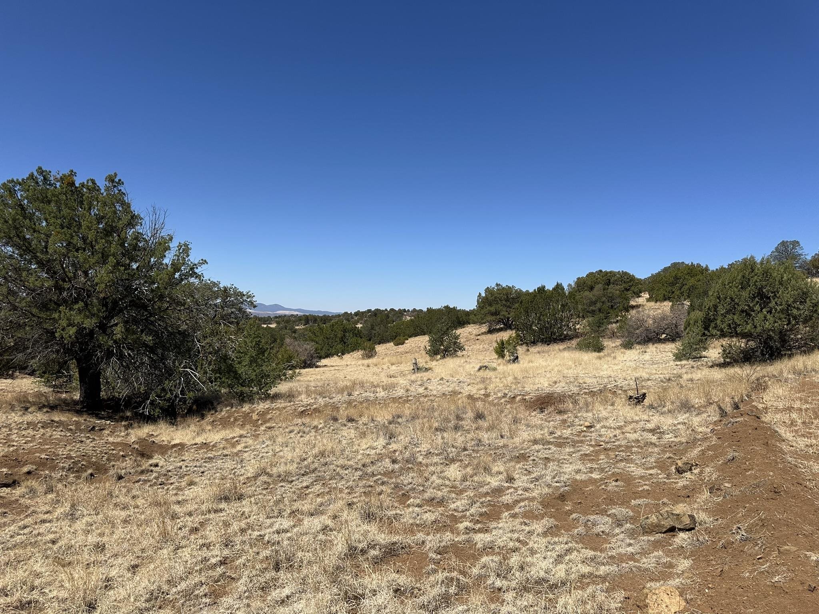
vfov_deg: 56.8
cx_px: 410
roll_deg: -2.0
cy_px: 307
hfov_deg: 71.6
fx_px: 568
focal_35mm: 24
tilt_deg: +1.2
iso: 80
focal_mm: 6.86
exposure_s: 1/5848
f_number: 1.78
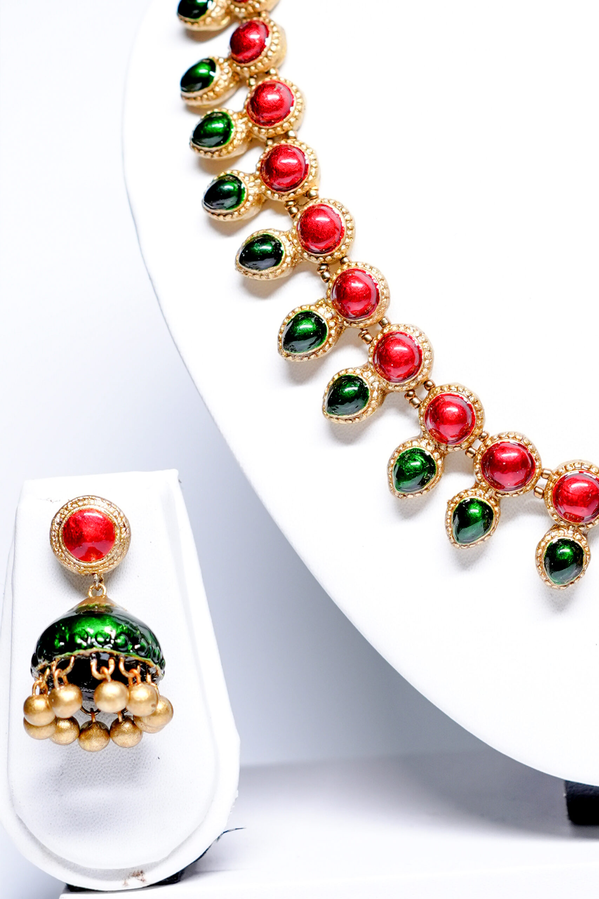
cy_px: 450
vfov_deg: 38.2
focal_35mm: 52
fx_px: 1298
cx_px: 300
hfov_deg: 26.0
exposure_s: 1/200
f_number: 3.2
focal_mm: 35
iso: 320
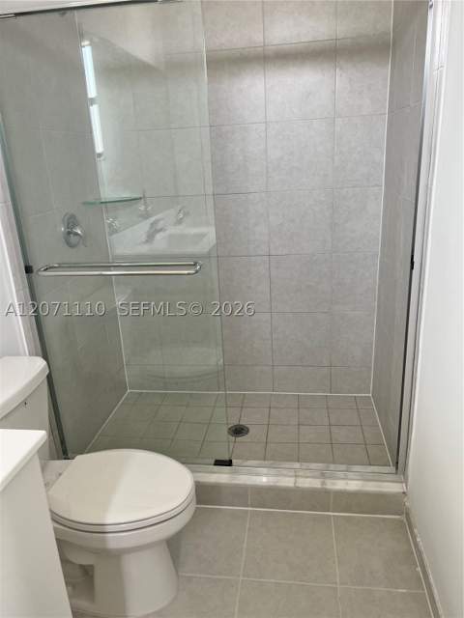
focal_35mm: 26
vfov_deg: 67.3
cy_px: 309
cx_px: 232
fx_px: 465
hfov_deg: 53.1
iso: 100
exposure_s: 1/121
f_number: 1.5
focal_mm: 5.7
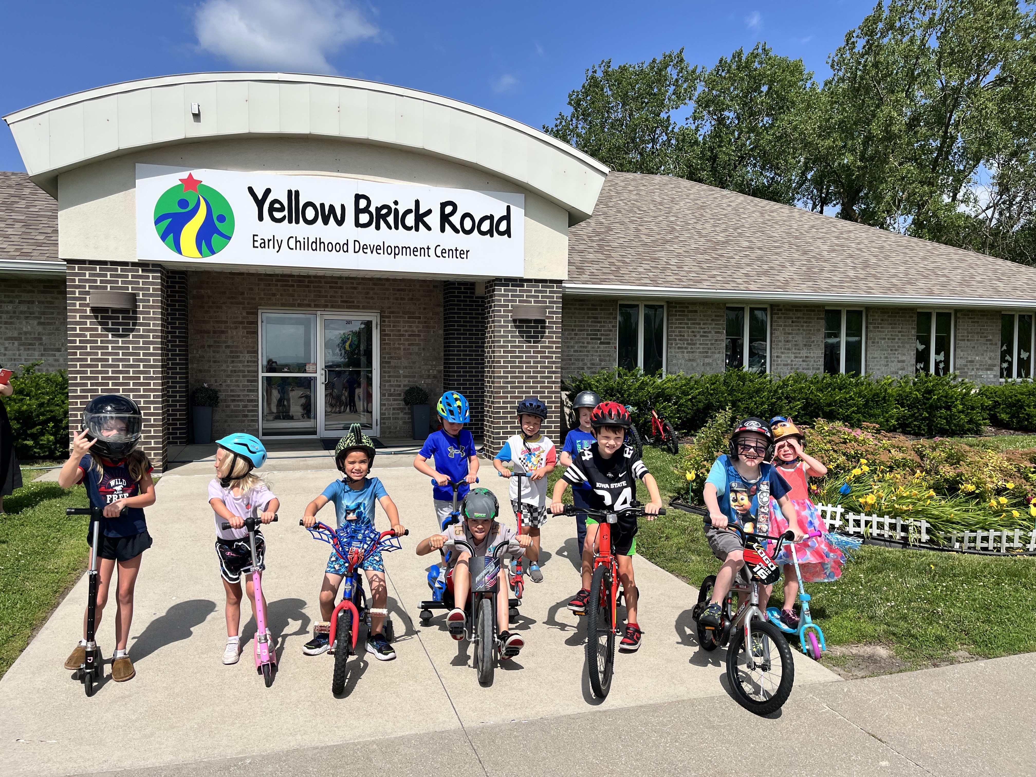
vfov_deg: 53.1
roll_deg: -0.5
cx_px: 518
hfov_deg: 67.3
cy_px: 388
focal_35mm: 26
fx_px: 778
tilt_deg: -2.8
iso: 50
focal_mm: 5.1
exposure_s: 1/5319
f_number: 1.6
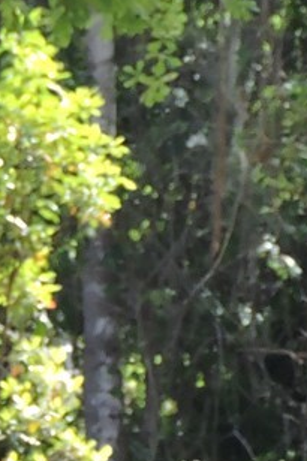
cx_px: -630
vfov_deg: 1.1
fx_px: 24240
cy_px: 326
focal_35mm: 1893
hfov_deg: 0.7
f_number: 4.8
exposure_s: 1/200
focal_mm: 62.4
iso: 220
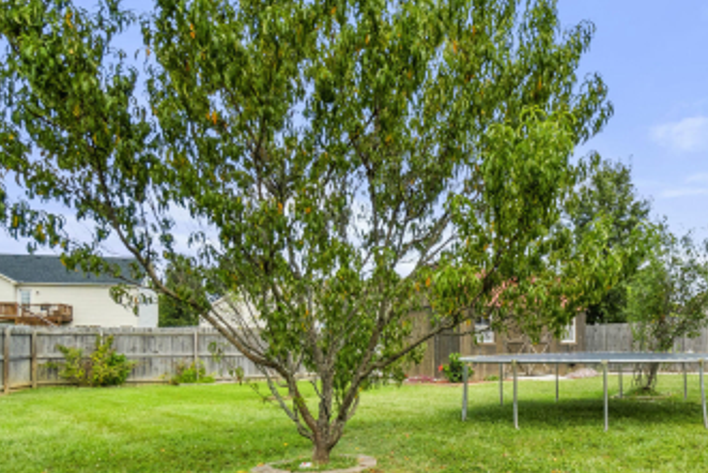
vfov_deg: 38.2
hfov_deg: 52.1
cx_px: 569
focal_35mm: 34
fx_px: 669
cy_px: 340
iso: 400
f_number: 8
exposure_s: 1/125
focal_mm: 10
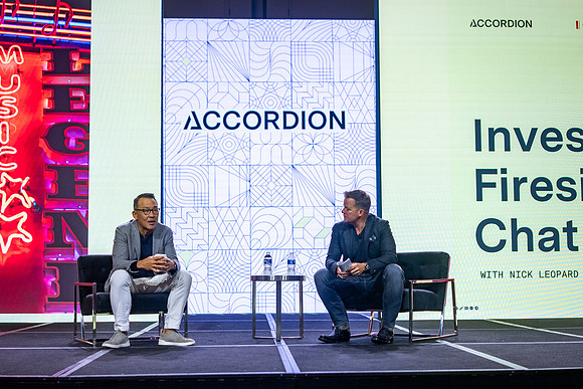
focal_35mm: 55
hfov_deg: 36.2
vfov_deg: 24.6
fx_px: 891
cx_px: 292
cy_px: 194
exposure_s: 1/125
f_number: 2.8
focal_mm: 55
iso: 640
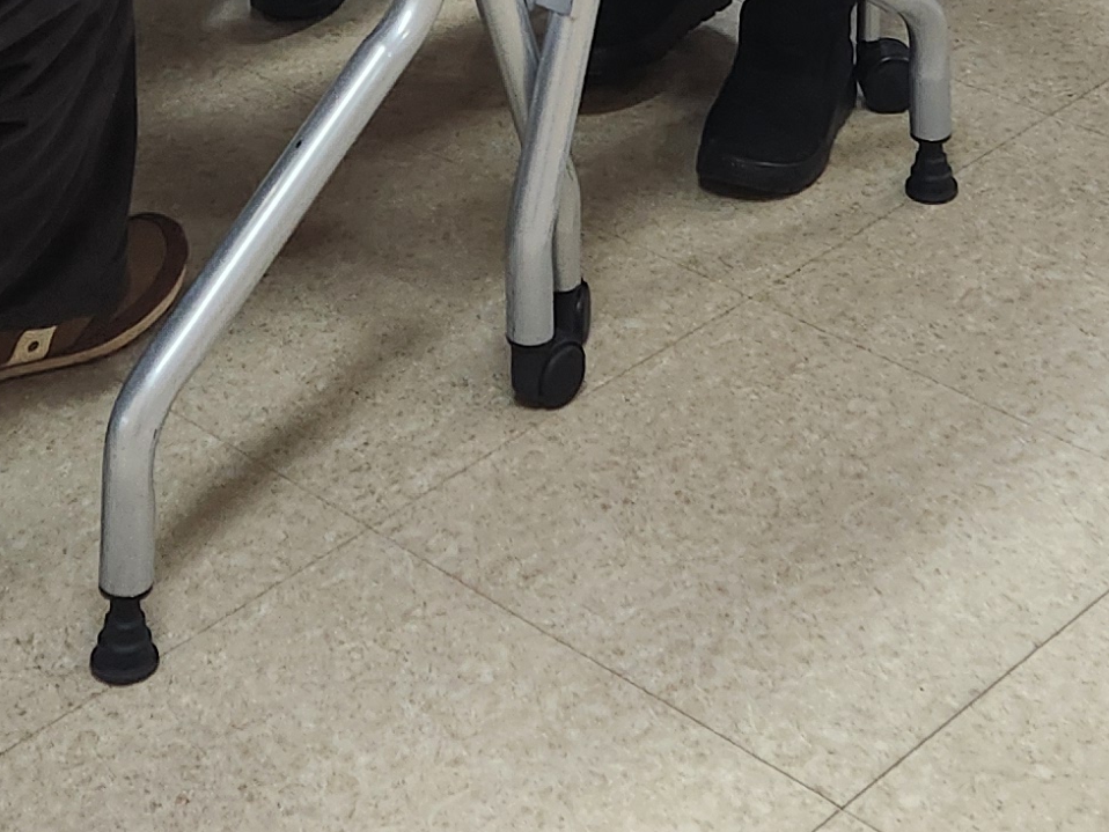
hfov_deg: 20.4
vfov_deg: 13.4
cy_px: -778
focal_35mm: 96
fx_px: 3076
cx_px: 450
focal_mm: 5.4
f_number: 1.8
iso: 160
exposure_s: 1/120
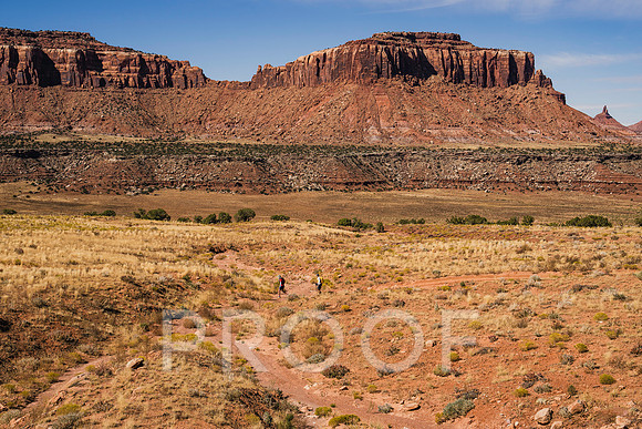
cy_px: 214
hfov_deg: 39.6
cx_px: 321
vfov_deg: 27.0
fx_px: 892
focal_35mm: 50
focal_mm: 50
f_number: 7.1
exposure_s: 1/640
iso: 160
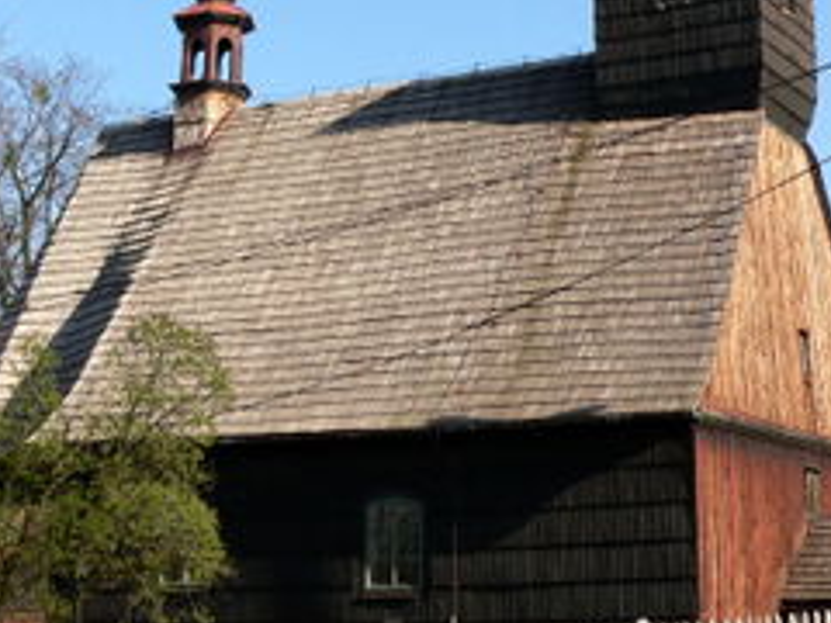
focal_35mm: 72
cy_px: 177
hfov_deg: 26.9
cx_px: 301
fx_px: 1728
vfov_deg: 20.3
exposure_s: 1/320
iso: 80
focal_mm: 6
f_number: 4
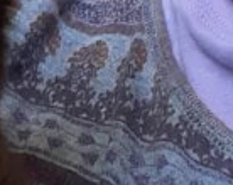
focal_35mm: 181
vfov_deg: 7.7
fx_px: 1246
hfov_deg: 10.6
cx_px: 30
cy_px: -309
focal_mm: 2.7
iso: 100
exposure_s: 1/50
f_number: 2
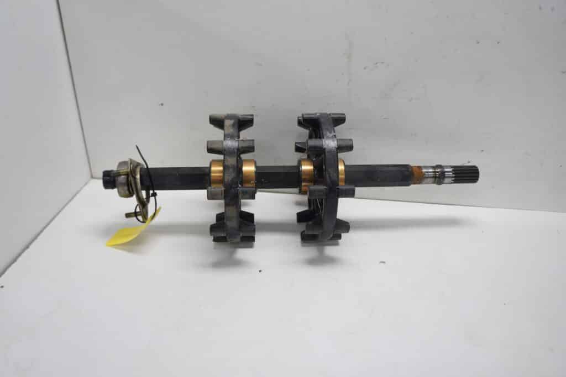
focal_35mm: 27
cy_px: 188
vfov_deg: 47.9
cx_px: 283
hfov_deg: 67.4
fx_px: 425
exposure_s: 1/60
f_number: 4.5
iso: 160
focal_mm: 18
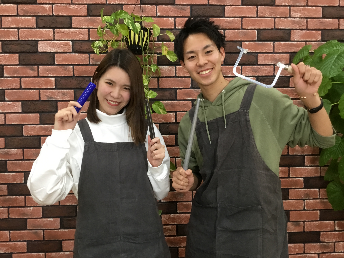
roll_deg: +0.1
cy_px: 129
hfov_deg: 58.4
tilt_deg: -2.8
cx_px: 172
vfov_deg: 45.4
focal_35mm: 31
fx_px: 308
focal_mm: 3.3
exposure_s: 1/30
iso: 80
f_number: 2.4
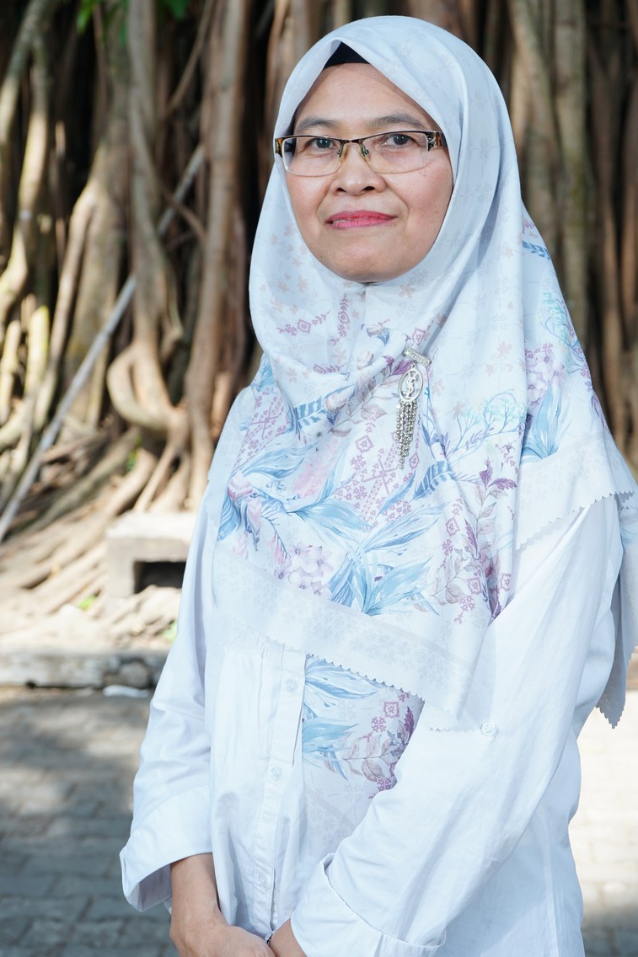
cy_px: 527
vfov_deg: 28.8
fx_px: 1861
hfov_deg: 19.4
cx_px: 397
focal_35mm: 70
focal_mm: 53
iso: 160
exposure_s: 1/125
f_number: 6.3
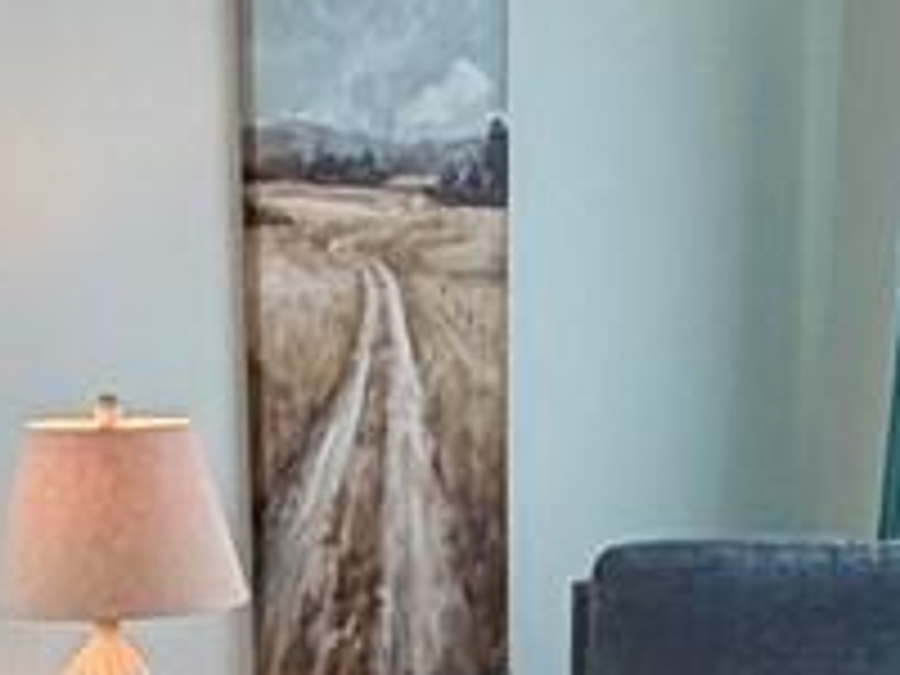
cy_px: 1116
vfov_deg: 12.4
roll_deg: +0.9
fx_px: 2912
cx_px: 261
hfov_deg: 17.5
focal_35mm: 112
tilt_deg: -16.1
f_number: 2.2
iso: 125
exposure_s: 1/120
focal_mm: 2.22
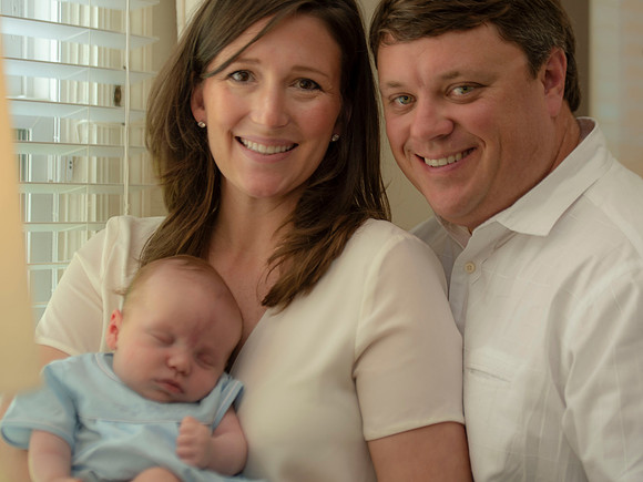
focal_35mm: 93
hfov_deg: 21.0
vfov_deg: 15.9
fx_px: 1731
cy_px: 241
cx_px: 345
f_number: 2.8
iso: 320
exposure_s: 1/100
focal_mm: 86
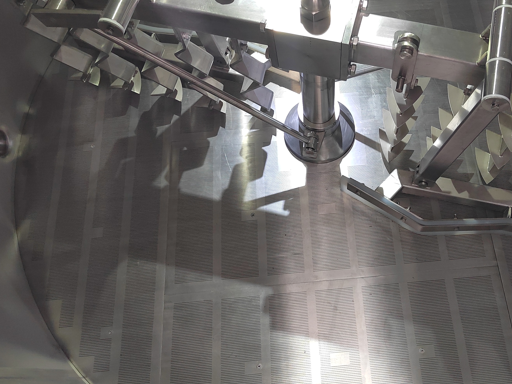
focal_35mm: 34
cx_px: 329
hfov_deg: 53.2
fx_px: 503
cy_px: 141
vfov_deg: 41.5
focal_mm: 5.52
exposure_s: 1/33.3
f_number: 1.9
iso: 3425
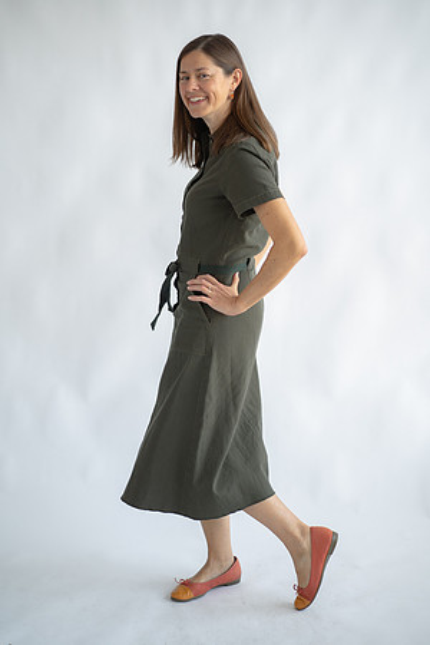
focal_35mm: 85
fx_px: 1523
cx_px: 215
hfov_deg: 16.1
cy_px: 322
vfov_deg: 23.9
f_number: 1.8
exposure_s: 1/320
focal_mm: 85
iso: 500
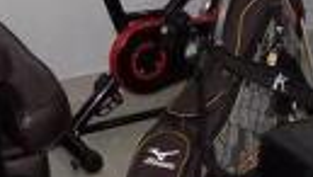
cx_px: 234
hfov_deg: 18.8
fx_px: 939
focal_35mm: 113
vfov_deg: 10.8
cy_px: 79
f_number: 3.1
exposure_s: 1/30
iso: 200
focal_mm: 4
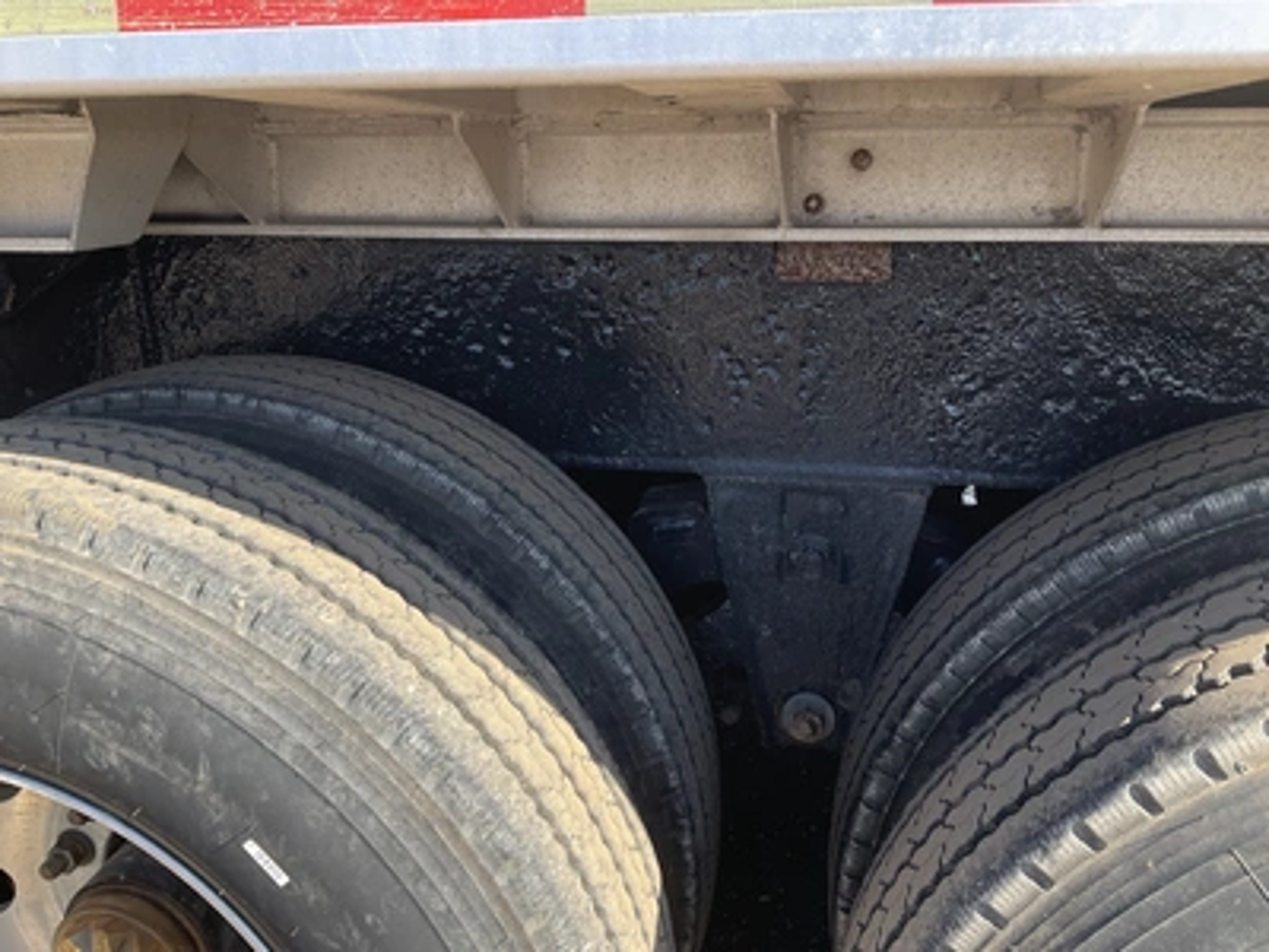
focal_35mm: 29
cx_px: 634
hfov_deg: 61.7
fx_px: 1063
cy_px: 476
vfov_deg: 48.2
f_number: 1.8
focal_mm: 3
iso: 25
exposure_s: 1/329
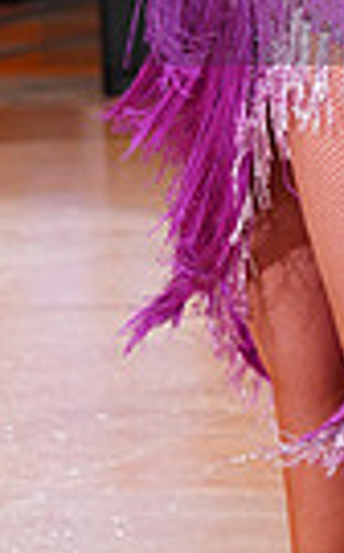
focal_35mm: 461
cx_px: 608
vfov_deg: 4.6
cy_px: -70
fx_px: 6937
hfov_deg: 2.8
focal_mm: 105
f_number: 5
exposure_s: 1/160
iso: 1600
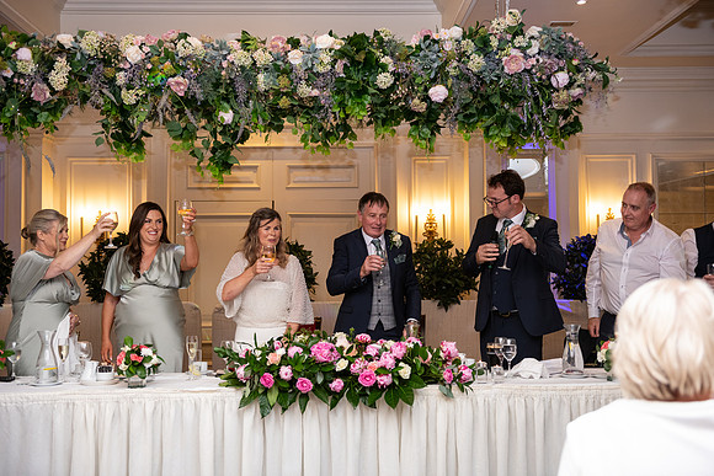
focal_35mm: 42
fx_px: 833
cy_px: 238
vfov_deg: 31.9
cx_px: 357
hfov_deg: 46.4
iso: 640
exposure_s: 1/160
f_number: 3.5
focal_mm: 42
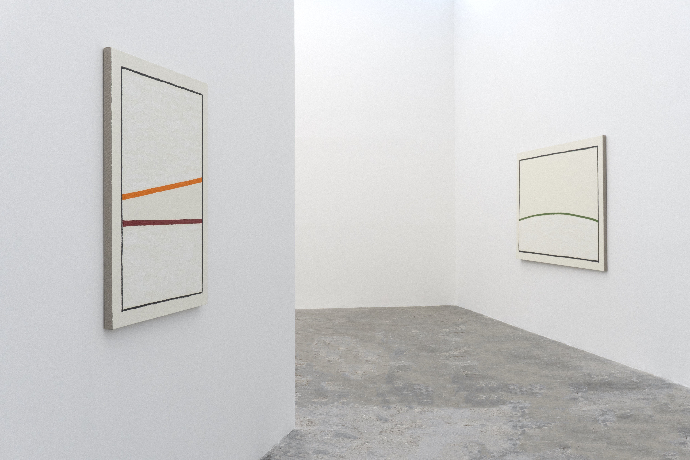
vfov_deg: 34.2
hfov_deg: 49.6
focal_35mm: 39
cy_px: 230
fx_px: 747
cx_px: 345
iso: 320
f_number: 10
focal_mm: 26
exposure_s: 1/13
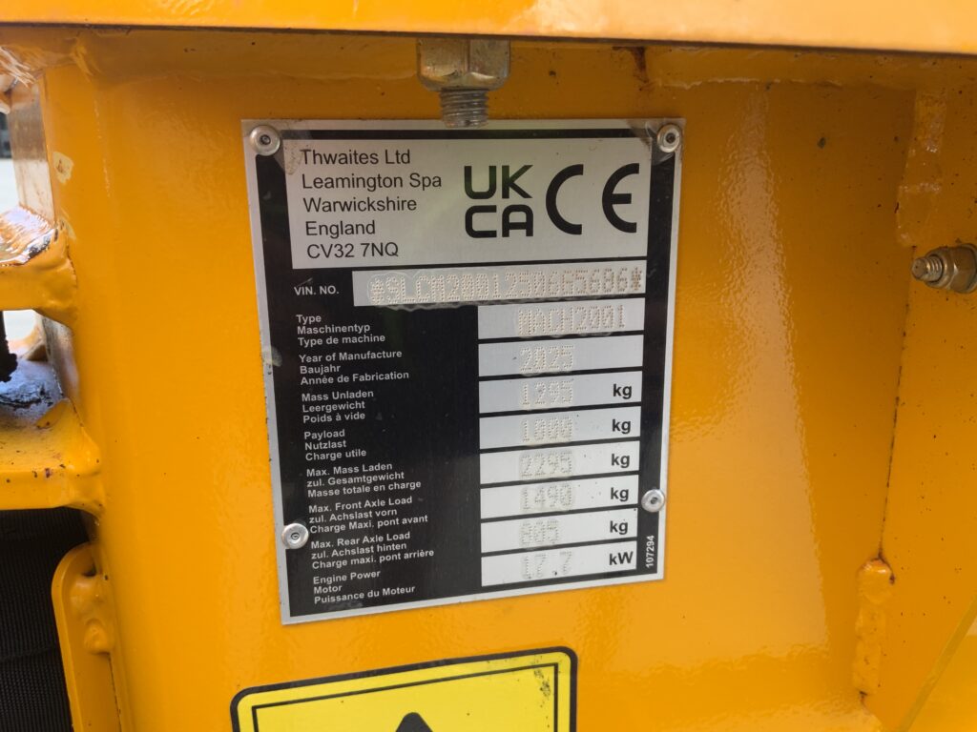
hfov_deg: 61.7
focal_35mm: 29
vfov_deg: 48.2
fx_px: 818
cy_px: 366
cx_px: 488
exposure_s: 1/122
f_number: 1.8
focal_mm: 3
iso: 20
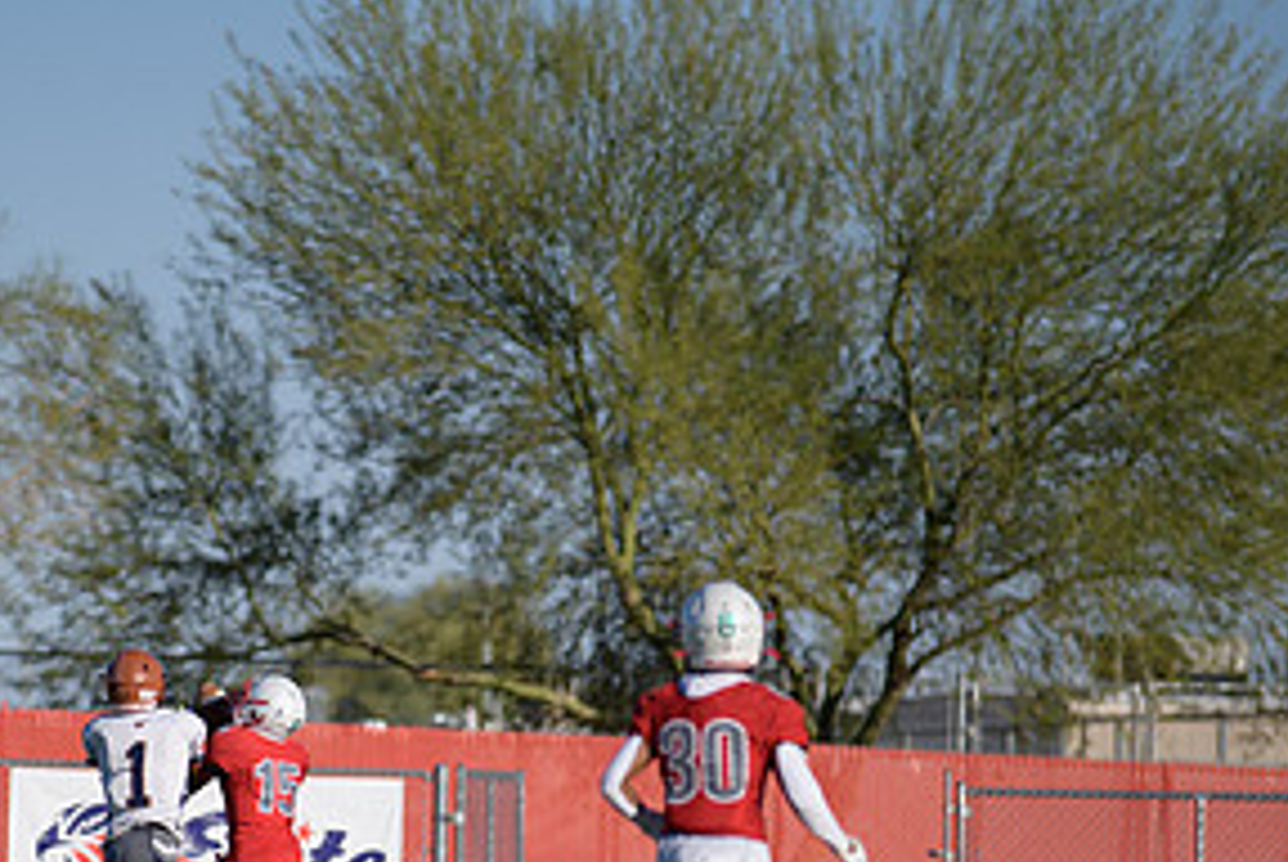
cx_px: 287
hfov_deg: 5.1
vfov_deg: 3.4
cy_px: 851
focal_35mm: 404
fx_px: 14469
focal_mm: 200
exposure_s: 1/5000
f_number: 2.8
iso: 160
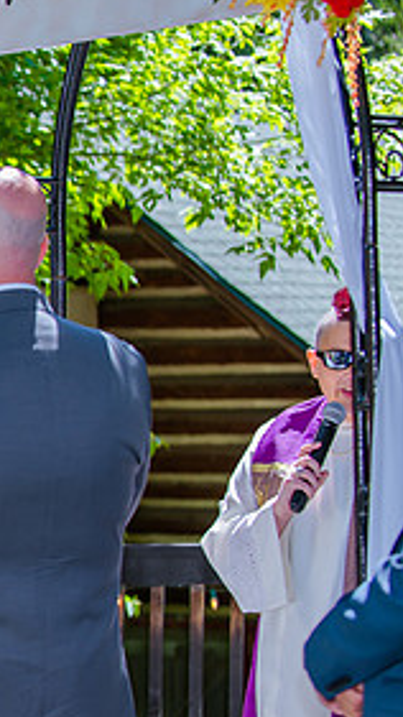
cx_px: -319
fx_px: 2907
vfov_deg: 14.1
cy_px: 385
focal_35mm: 153
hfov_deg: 7.7
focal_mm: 70
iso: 200
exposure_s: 1/500
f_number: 3.5
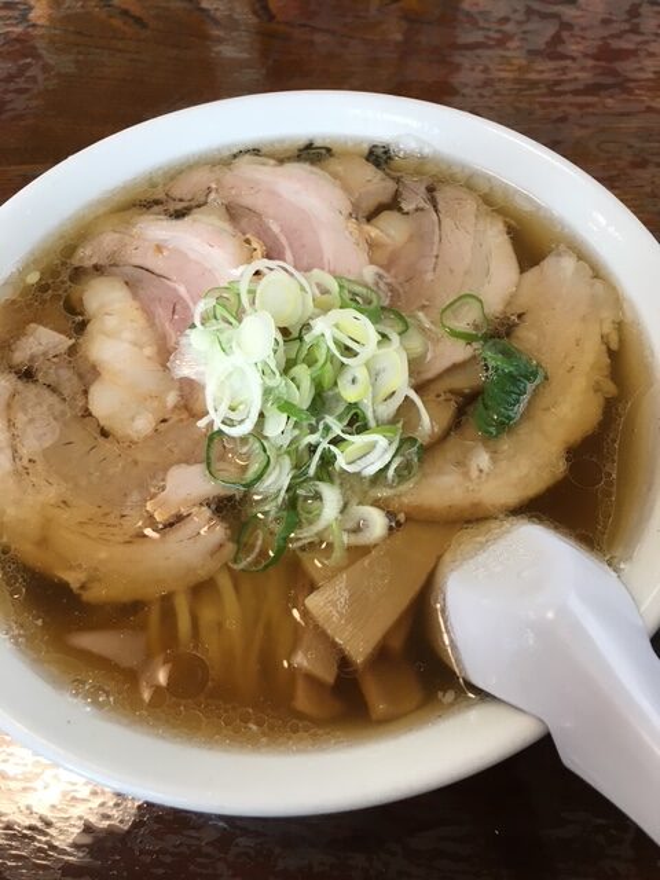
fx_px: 737
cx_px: 330
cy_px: 440
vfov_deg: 61.7
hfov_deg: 48.2
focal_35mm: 29
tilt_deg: -60.3
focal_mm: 4.15
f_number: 2.2
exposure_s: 1/30
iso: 32
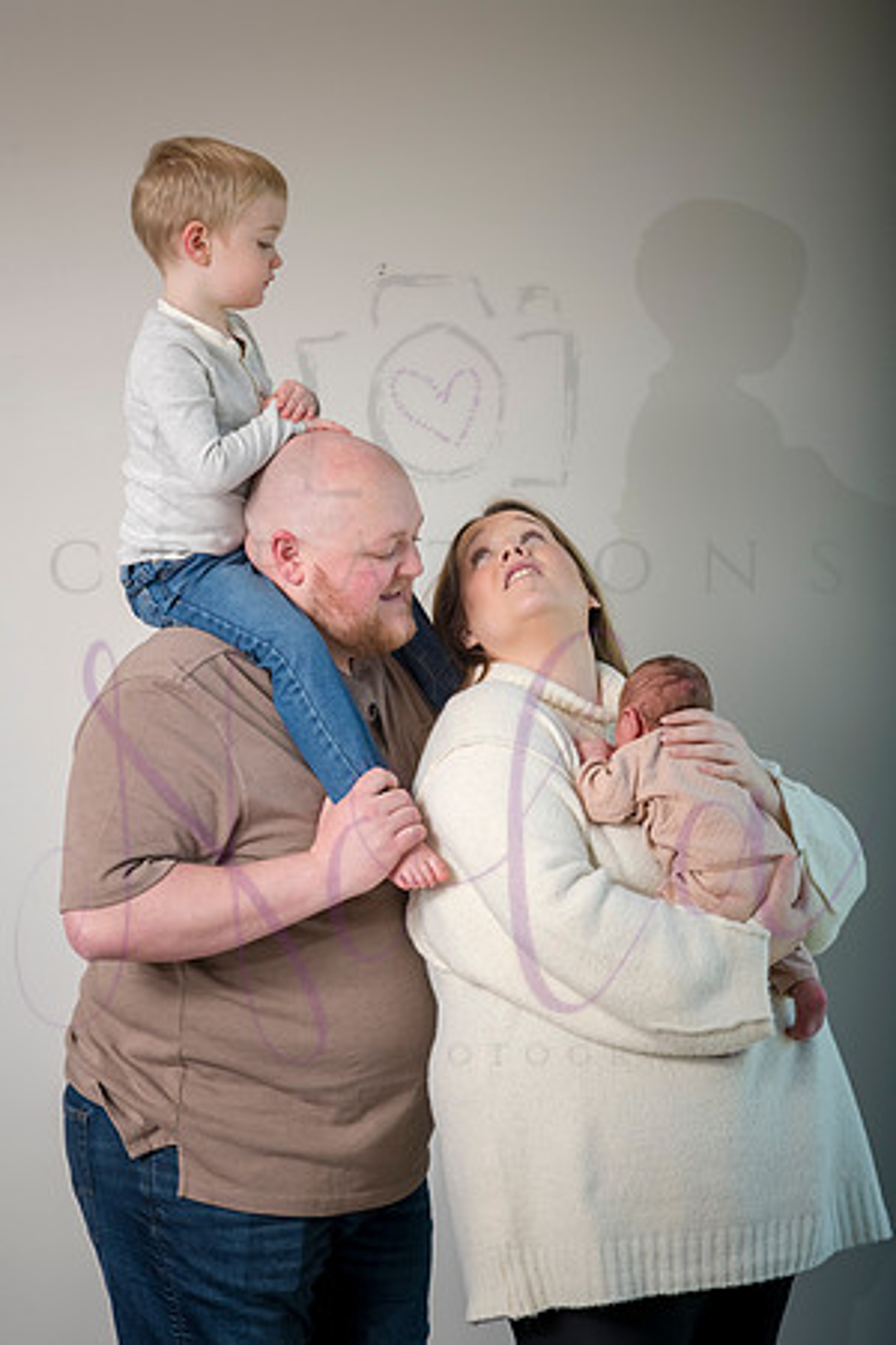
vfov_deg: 23.9
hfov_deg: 16.1
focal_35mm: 85
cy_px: 672
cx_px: 448
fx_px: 3173
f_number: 8
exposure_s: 1/250
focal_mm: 85
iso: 500
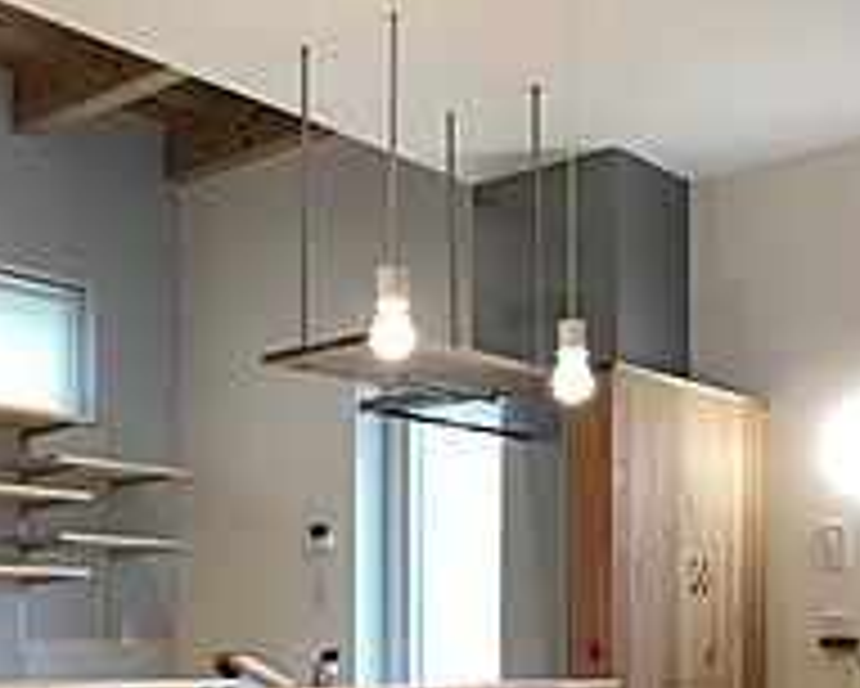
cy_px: 639
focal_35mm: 55
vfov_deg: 26.6
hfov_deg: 32.8
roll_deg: -0.3
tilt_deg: +0.3
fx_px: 1401
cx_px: 122
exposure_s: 1/24
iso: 40
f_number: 1.8
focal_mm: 3.99
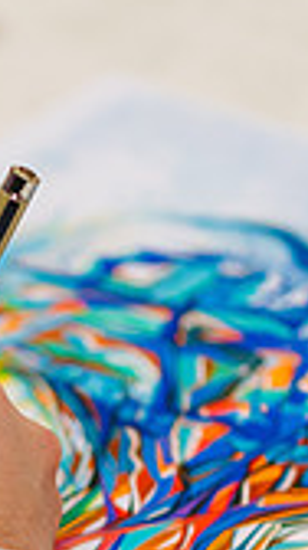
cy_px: 535
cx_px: -279
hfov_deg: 3.9
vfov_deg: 7.0
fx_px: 4490
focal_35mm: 308
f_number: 2.2
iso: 800
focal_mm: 85
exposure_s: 1/200
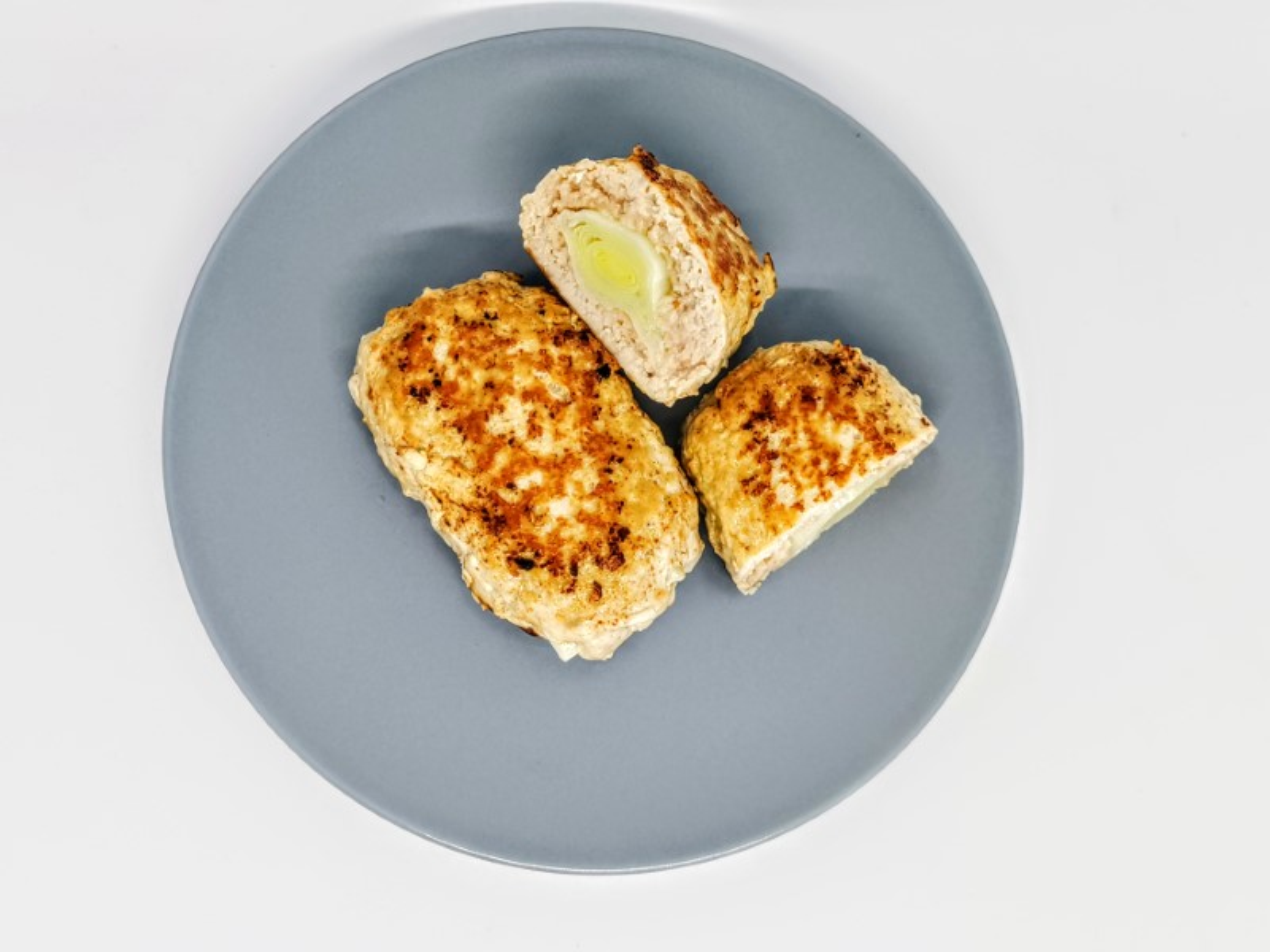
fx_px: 1614
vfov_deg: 32.9
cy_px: 476
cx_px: 635
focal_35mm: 44
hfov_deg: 42.9
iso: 160
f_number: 1.6
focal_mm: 5.56
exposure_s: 1/120
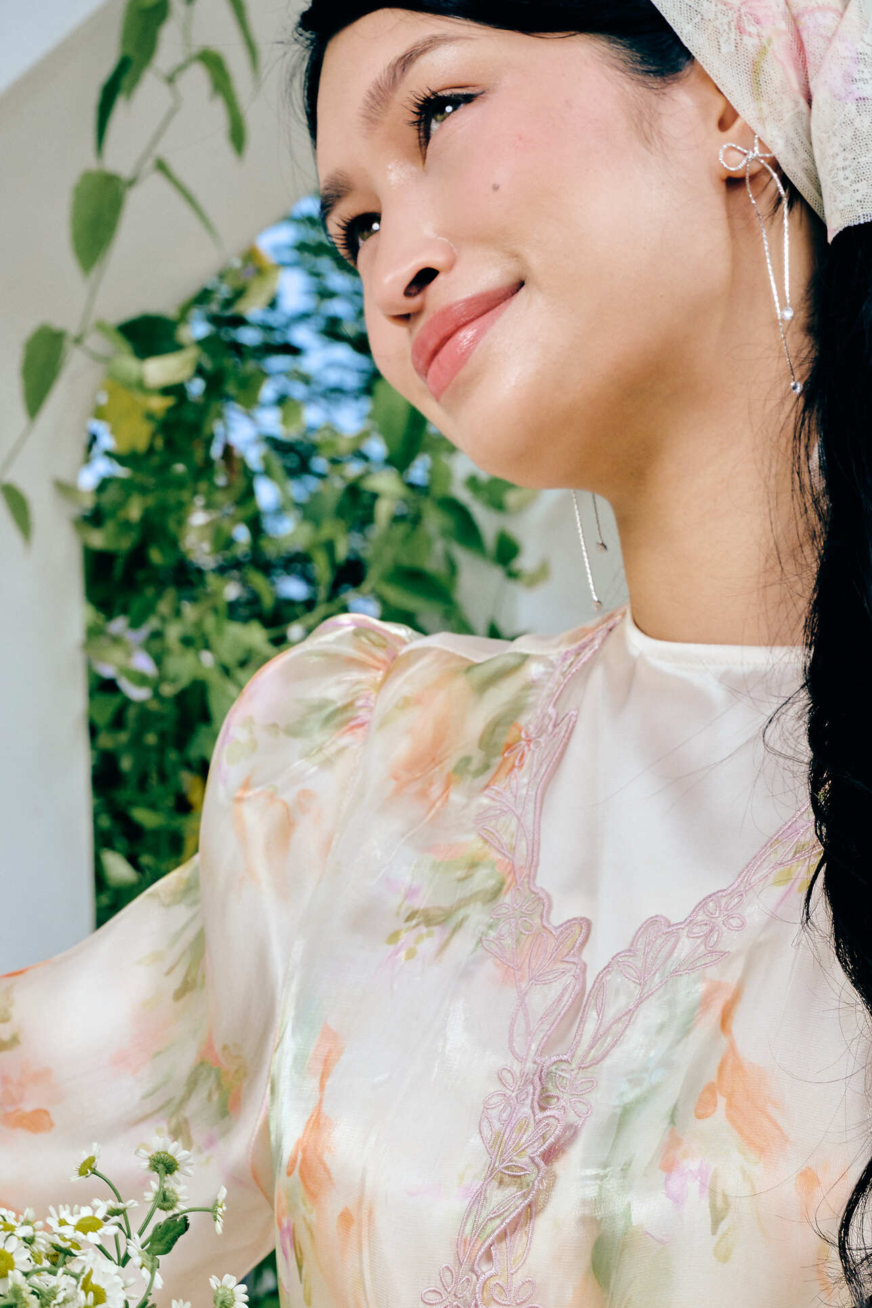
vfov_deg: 18.2
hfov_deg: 12.6
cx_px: 450
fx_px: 3959
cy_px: 1342
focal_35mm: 109
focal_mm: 51
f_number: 10
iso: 125
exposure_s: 1/125
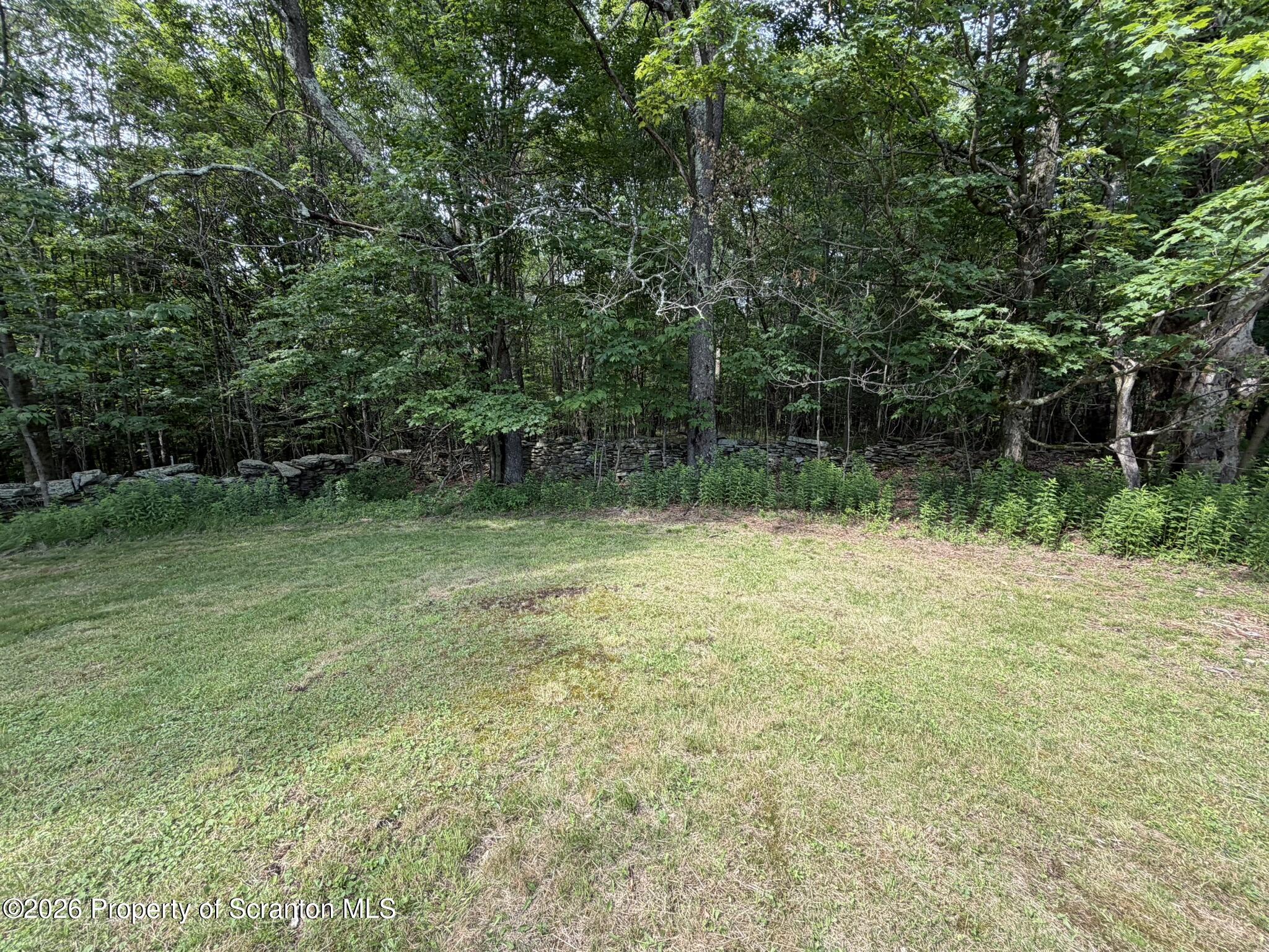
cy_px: 476
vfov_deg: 85.7
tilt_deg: -4.4
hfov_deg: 102.1
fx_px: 513
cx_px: 634
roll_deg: +1.1
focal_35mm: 14
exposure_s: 1/233
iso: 40
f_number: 2.2
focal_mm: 2.22
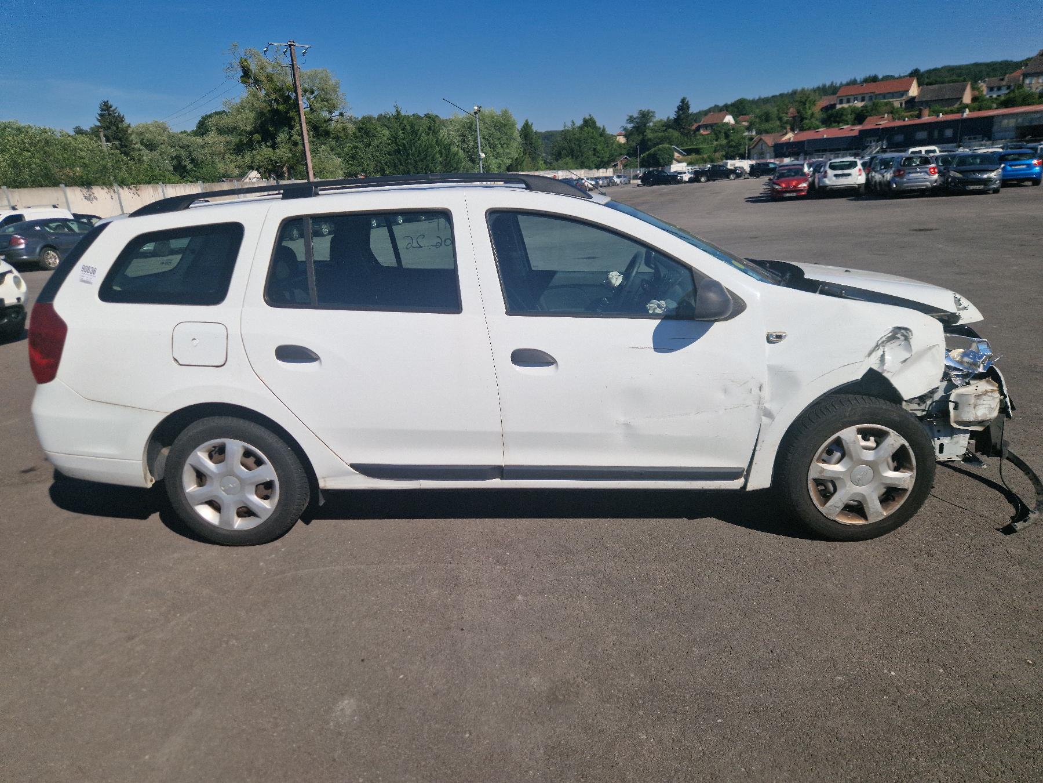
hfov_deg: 73.9
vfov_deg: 58.9
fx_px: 693
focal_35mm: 23
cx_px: 522
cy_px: 392
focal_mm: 5.4
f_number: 1.8
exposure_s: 1/3333
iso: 50
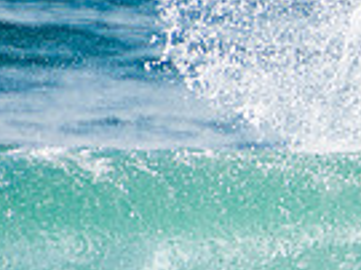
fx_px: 25799
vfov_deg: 0.6
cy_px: 255
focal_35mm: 2476
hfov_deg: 0.8
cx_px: 733
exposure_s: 1/2000
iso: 280
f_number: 5.6
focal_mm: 400
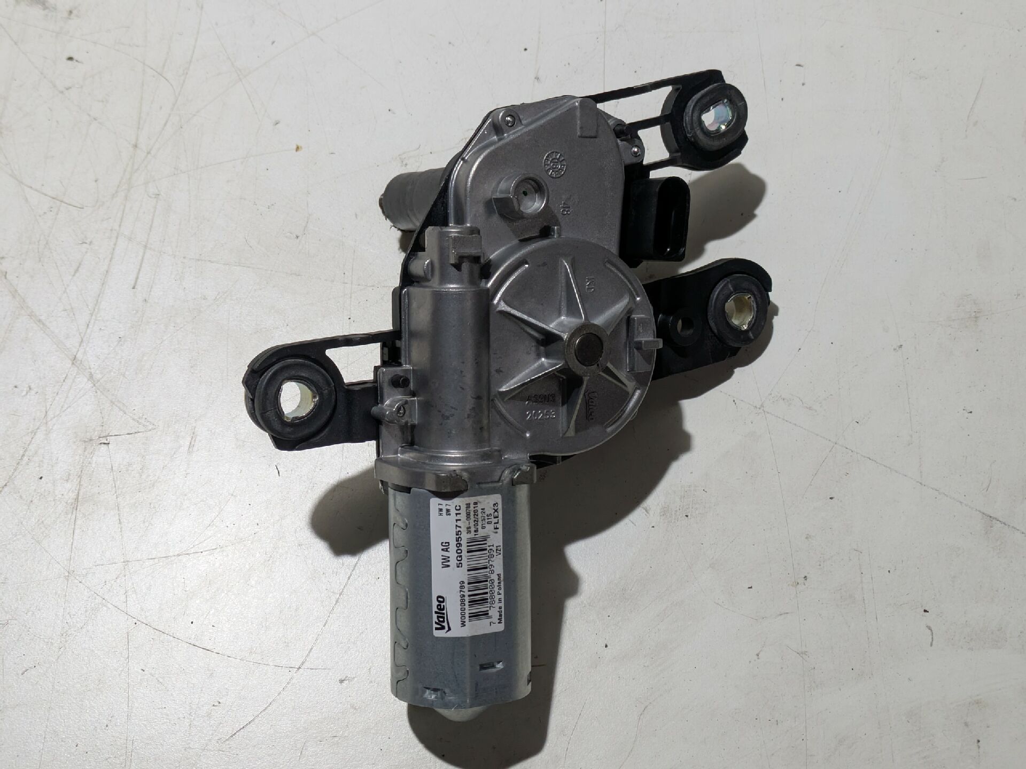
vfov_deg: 28.6
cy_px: 384
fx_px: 1512
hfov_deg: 37.5
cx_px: 513
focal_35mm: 51
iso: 94
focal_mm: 5.43
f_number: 1.89
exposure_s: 1/100
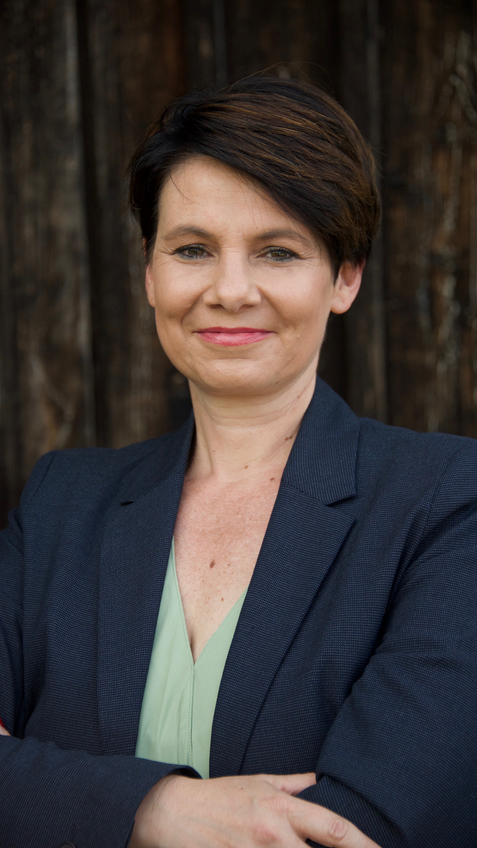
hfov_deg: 9.5
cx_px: 219
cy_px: 424
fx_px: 2878
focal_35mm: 128
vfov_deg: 16.8
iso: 1250
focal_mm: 122
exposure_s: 1/640
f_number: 5.6
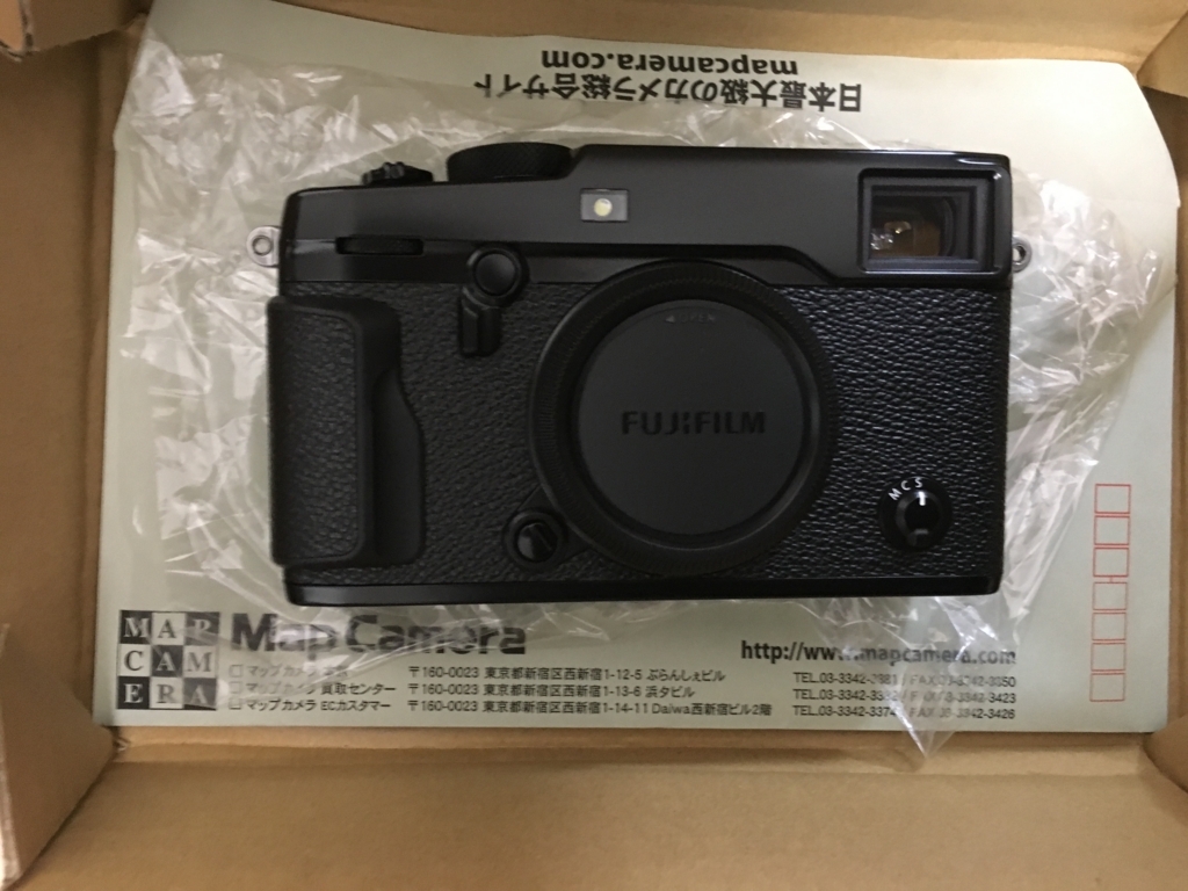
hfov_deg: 61.7
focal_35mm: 29
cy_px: 446
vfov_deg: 48.2
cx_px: 594
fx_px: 995
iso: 400
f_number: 2.2
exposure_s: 1/15
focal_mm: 4.15
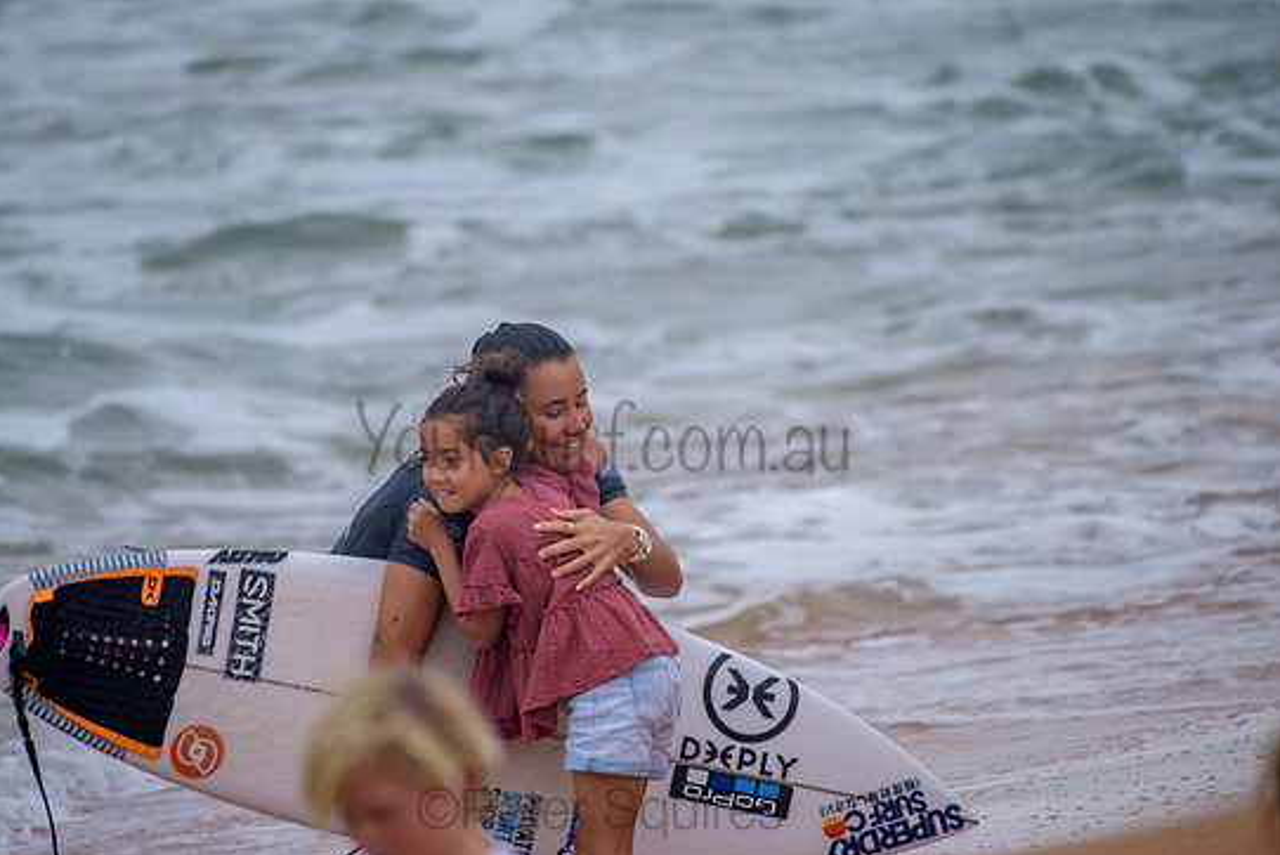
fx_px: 19032
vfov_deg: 2.6
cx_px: 600
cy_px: 417
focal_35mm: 535
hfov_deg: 3.9
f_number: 5.6
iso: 500
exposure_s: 1/2000
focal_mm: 500
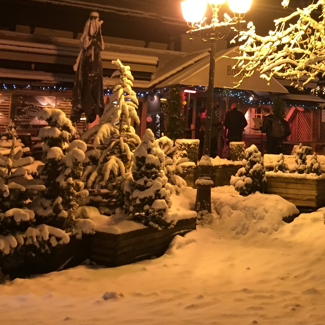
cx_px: 309
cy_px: 84
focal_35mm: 52
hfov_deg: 30.9
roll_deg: -0.9
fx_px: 552
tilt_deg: +6.9
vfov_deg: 32.2
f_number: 2.2
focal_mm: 4.15
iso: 250
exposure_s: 1/33
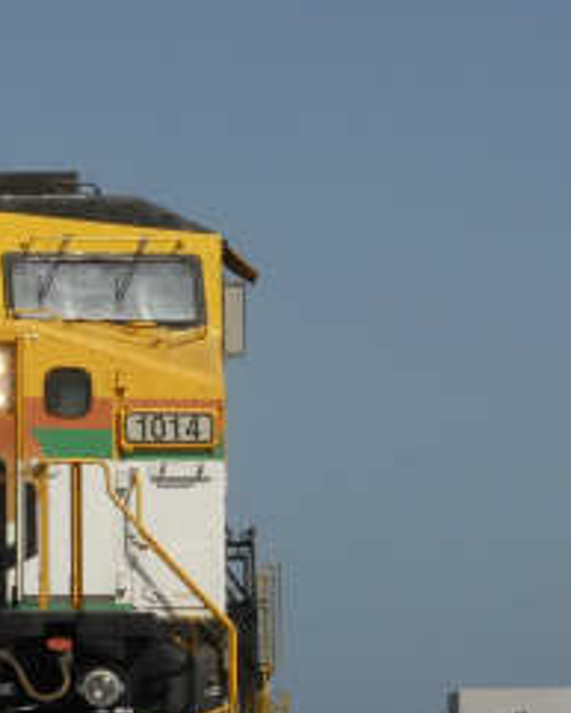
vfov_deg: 6.7
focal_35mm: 287
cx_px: -68
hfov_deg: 5.4
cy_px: 632
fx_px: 6059
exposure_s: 1/320
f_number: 22
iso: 640
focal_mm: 50
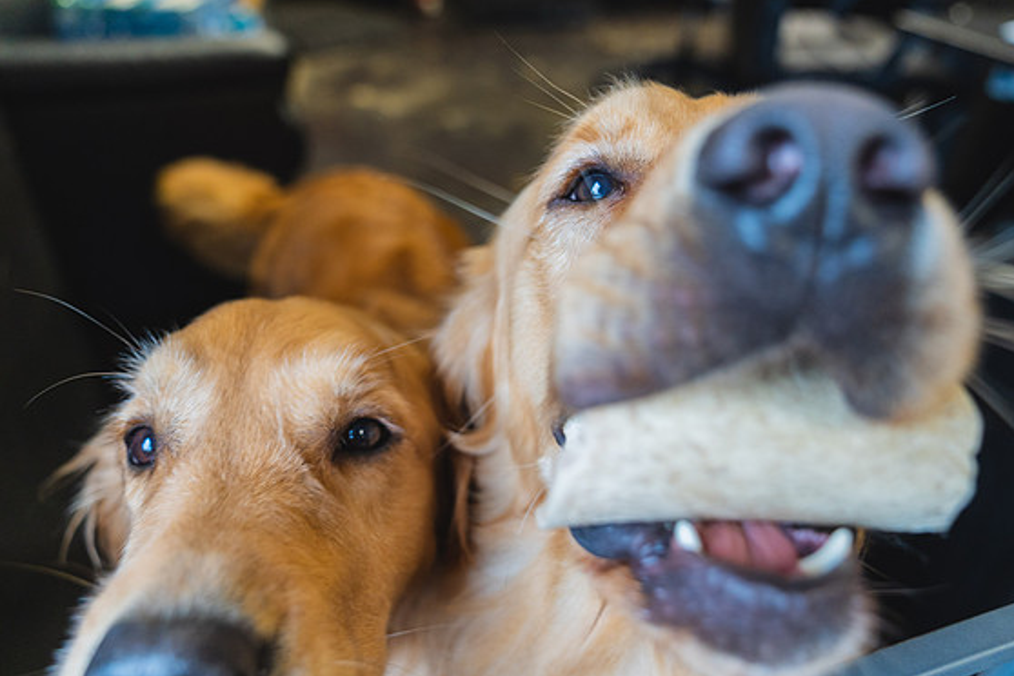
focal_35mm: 26
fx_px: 732
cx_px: 512
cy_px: 346
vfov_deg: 49.5
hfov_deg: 69.4
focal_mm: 25
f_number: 2.8
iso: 1000
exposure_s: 1/125
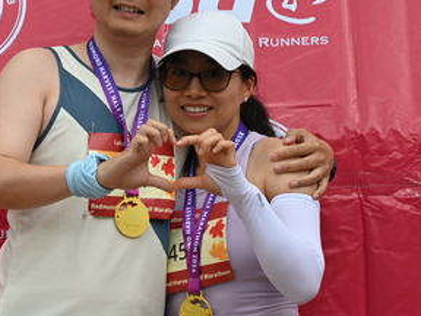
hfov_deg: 11.6
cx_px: 190
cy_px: 115
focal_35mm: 171
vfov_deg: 8.7
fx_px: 2080
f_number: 6.3
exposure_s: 1/250
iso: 180
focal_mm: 93
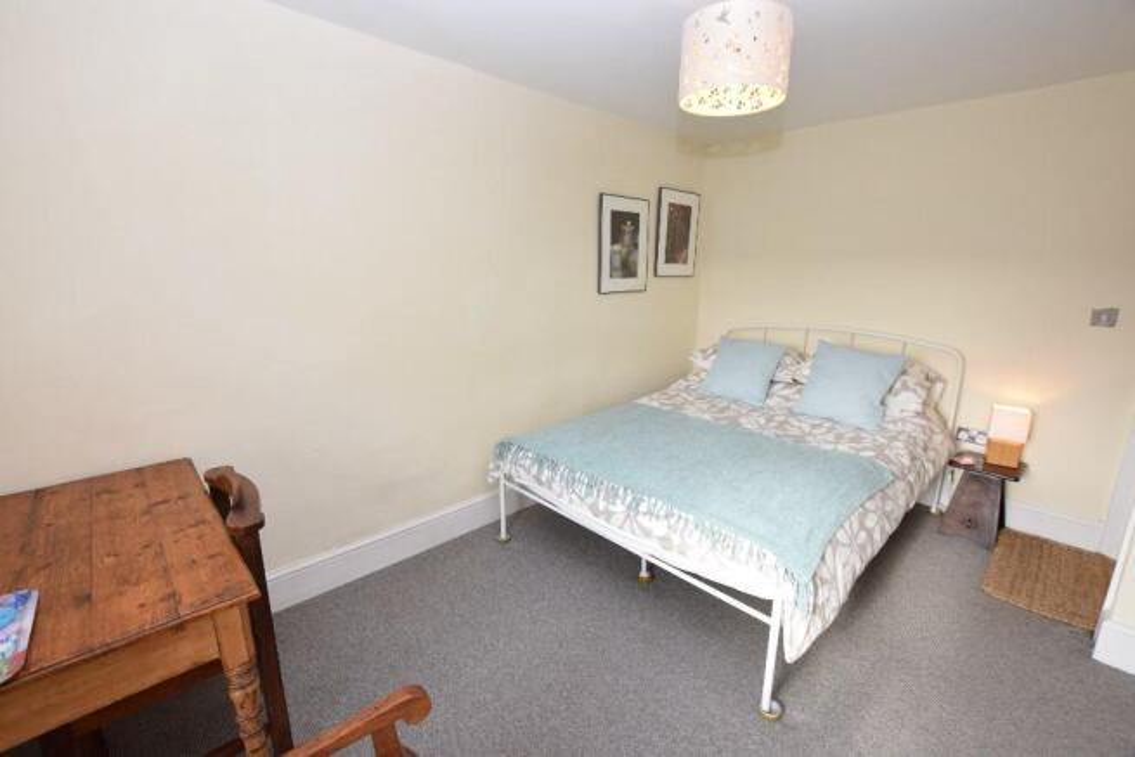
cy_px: 378
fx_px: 473
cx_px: 568
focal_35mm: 15
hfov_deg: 100.4
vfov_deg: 77.4
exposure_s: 1/125
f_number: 5.6
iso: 800
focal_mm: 10
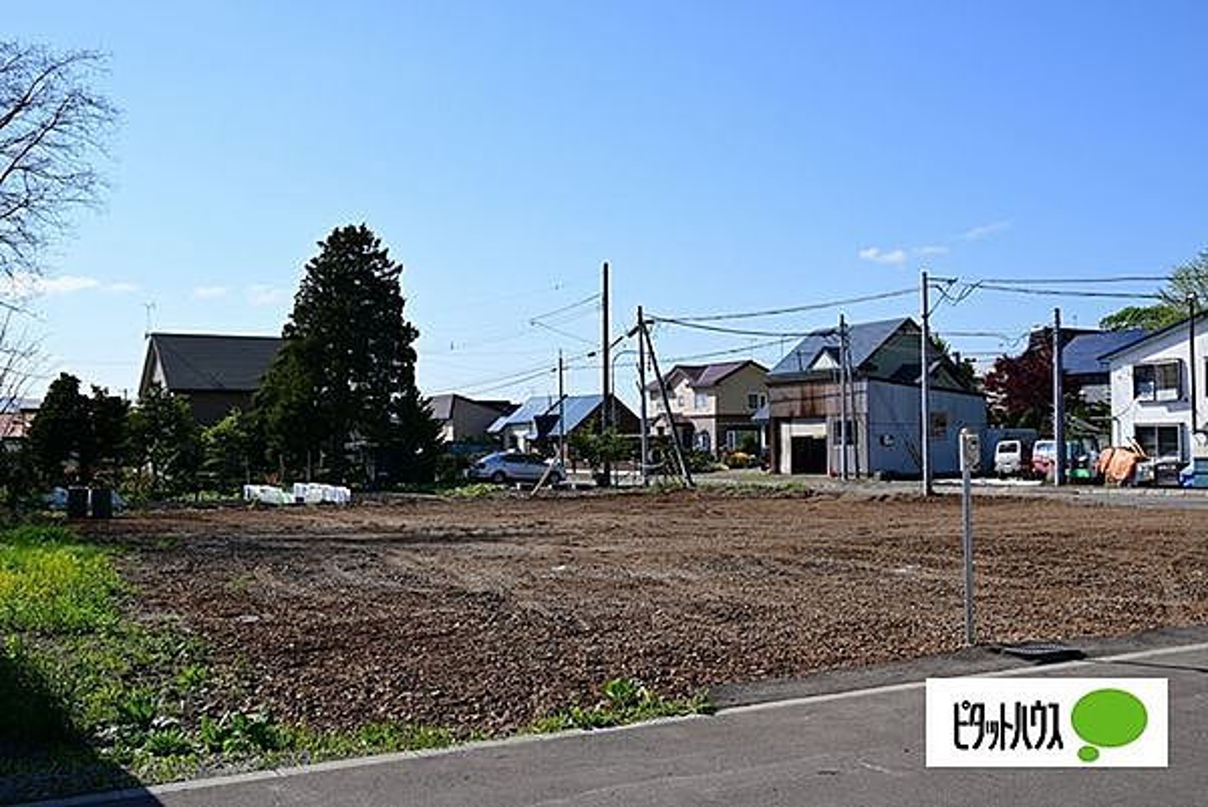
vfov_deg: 37.9
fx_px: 1175
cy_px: 404
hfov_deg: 54.4
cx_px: 604
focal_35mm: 35
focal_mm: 35
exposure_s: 1/1250
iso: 400
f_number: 8
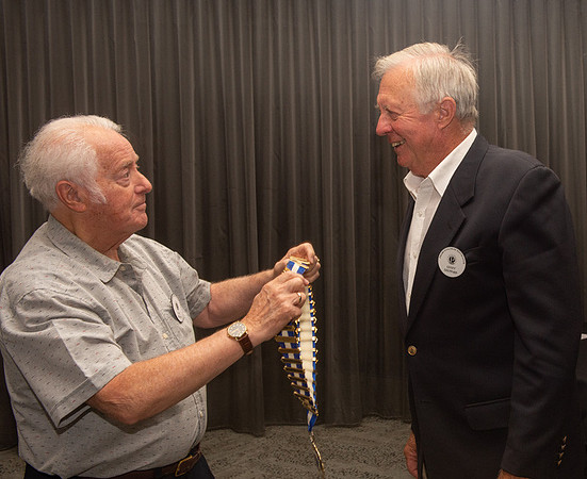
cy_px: 248
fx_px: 881
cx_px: 451
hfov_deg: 35.9
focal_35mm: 50
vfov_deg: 30.4
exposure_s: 1/60
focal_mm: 34
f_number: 9
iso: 800
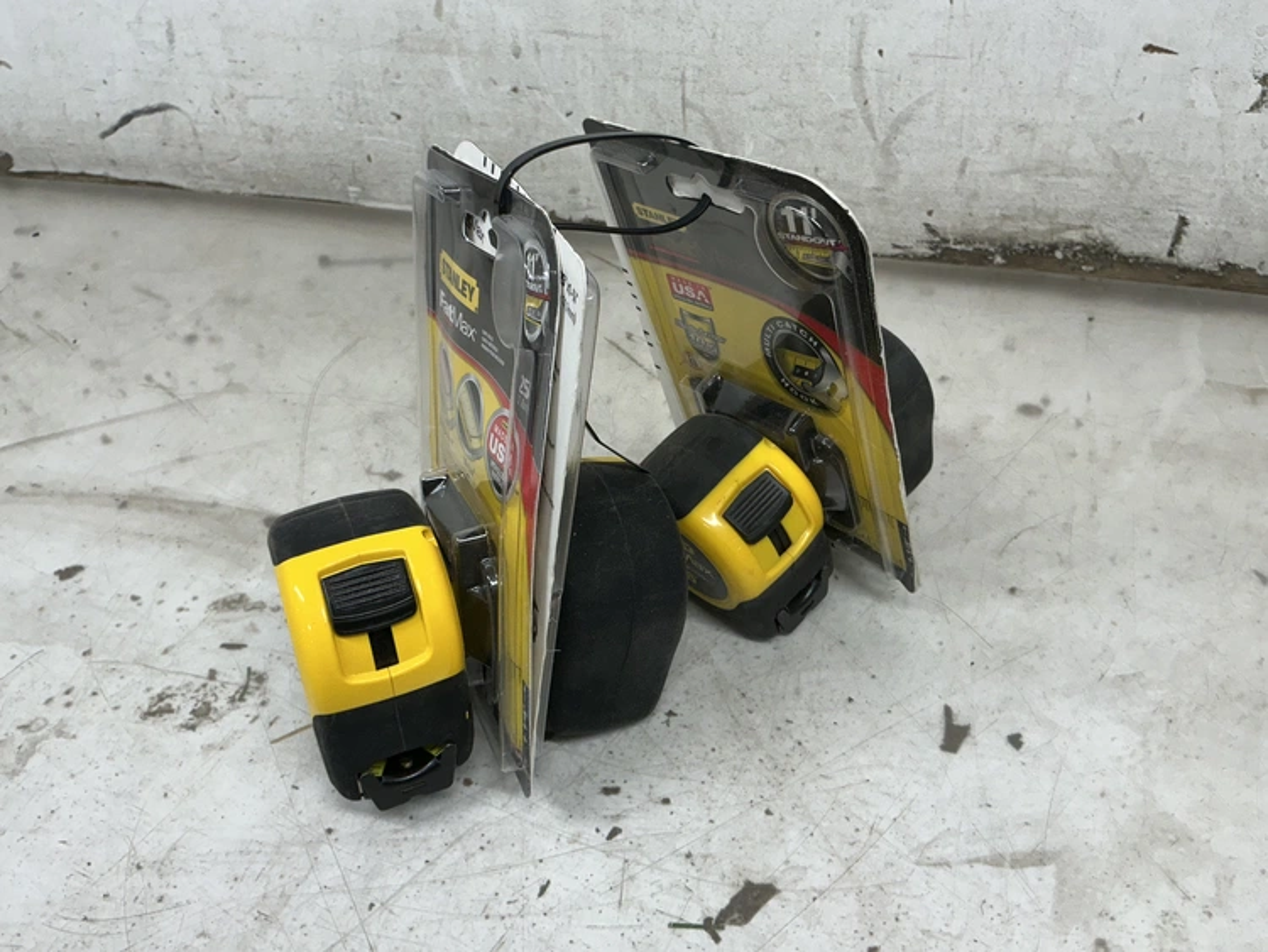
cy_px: 476
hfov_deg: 63.4
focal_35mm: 28
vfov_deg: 49.8
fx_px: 1026
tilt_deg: -39.3
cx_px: 634
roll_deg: +3.1
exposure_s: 1/120
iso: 50
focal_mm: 3
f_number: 1.8
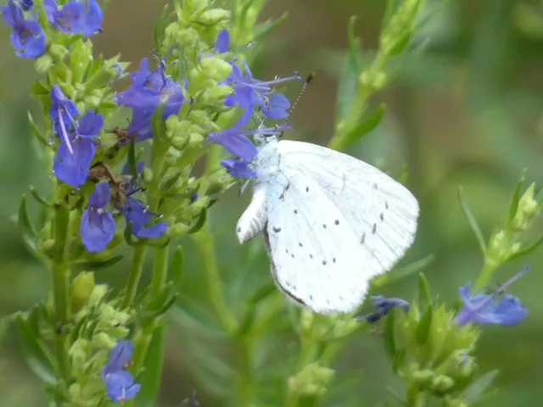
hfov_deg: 1.8
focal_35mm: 1110
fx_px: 17412
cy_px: 204
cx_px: 272
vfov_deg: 1.3
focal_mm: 198.9
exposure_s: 1/125
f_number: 5.7
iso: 800
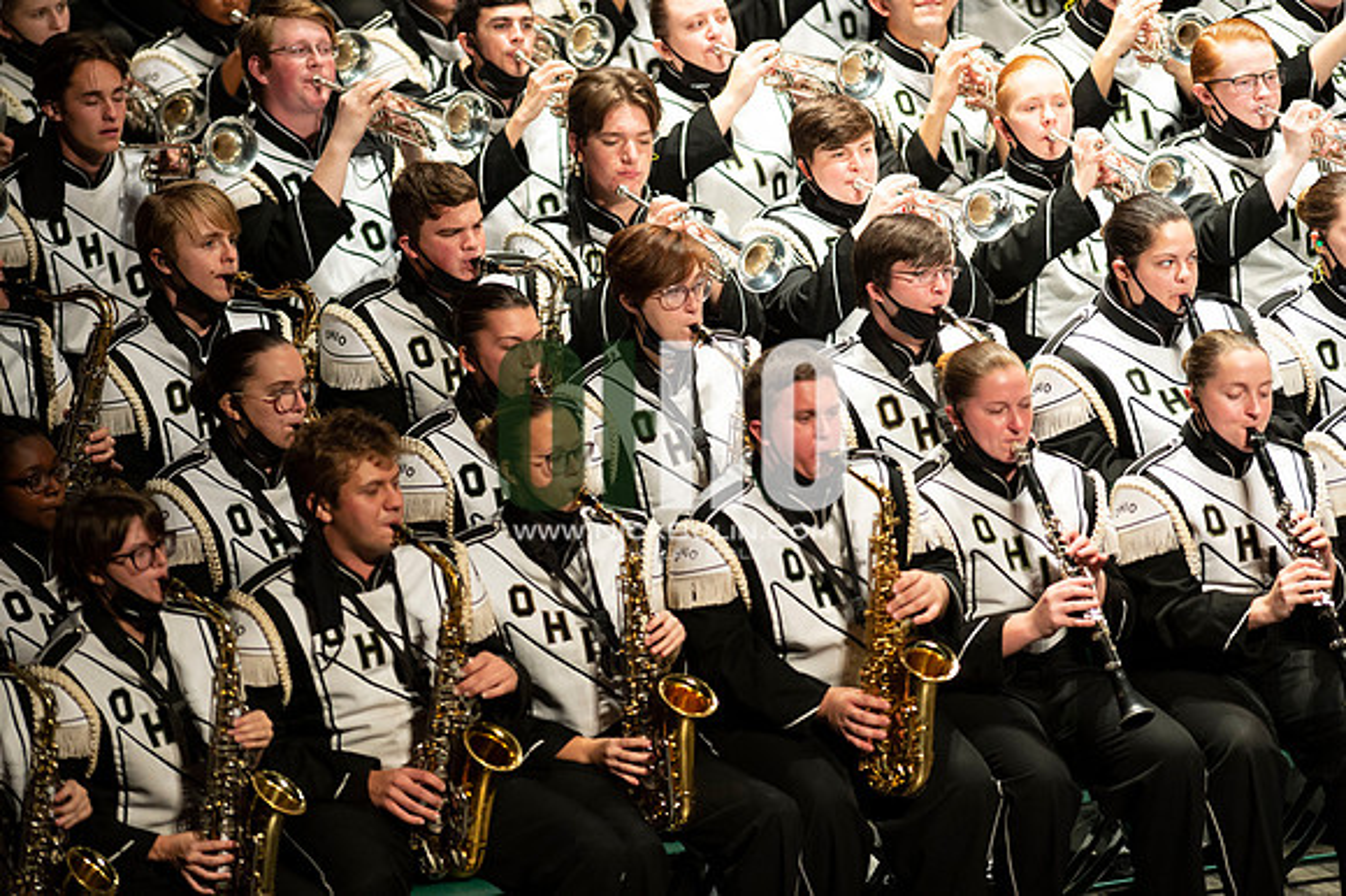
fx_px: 11210
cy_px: 448
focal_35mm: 300
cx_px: 673
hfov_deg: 6.9
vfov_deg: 4.6
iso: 3200
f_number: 2.8
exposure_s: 1/500
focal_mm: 300
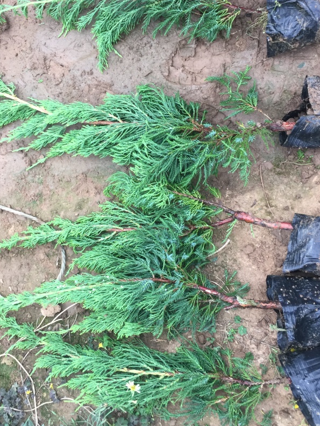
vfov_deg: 47.7
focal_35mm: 39
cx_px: 142
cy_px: 181
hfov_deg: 36.8
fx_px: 481
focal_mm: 4.15
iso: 32
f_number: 2.2
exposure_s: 1/33
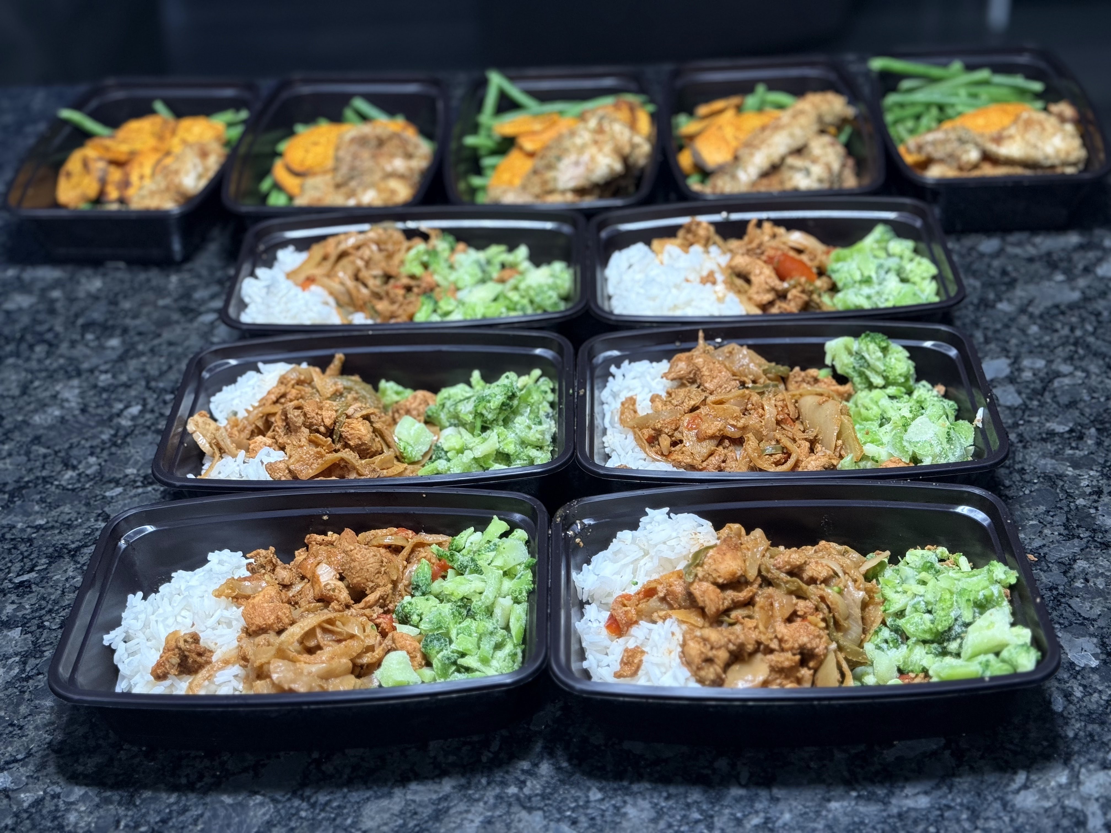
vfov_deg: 30.3
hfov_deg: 39.7
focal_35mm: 48
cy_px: 416
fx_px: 1541
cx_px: 556
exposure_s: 1/40
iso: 320
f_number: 1.78
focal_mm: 6.76
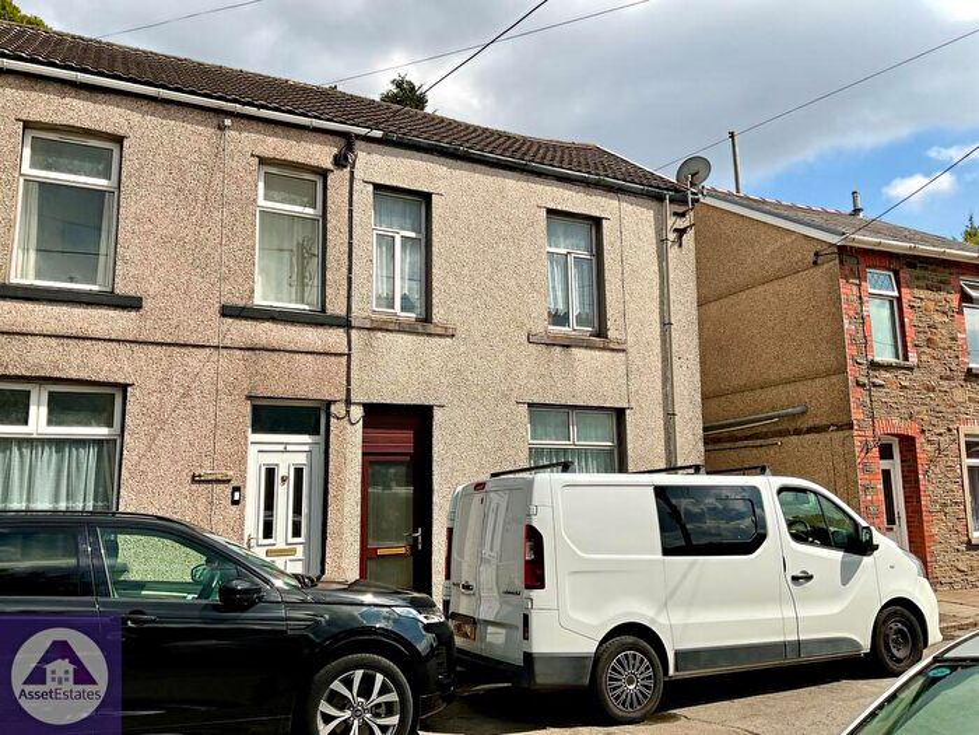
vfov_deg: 48.2
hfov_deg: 61.7
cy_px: 368
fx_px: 820
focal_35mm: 29
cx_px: 490
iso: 16
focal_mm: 3
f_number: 1.8
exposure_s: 1/2801
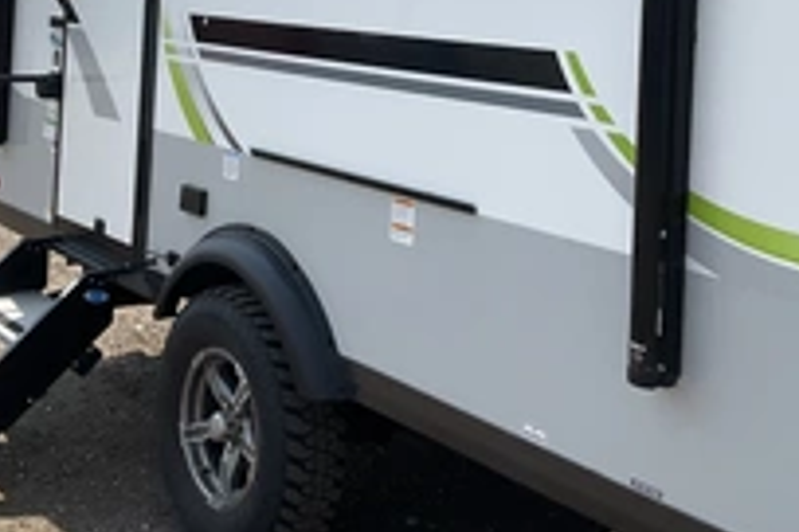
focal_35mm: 59
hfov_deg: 33.9
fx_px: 1309
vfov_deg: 22.1
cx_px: 423
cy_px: -4
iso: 25
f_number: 1.8
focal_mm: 3
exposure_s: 1/2058
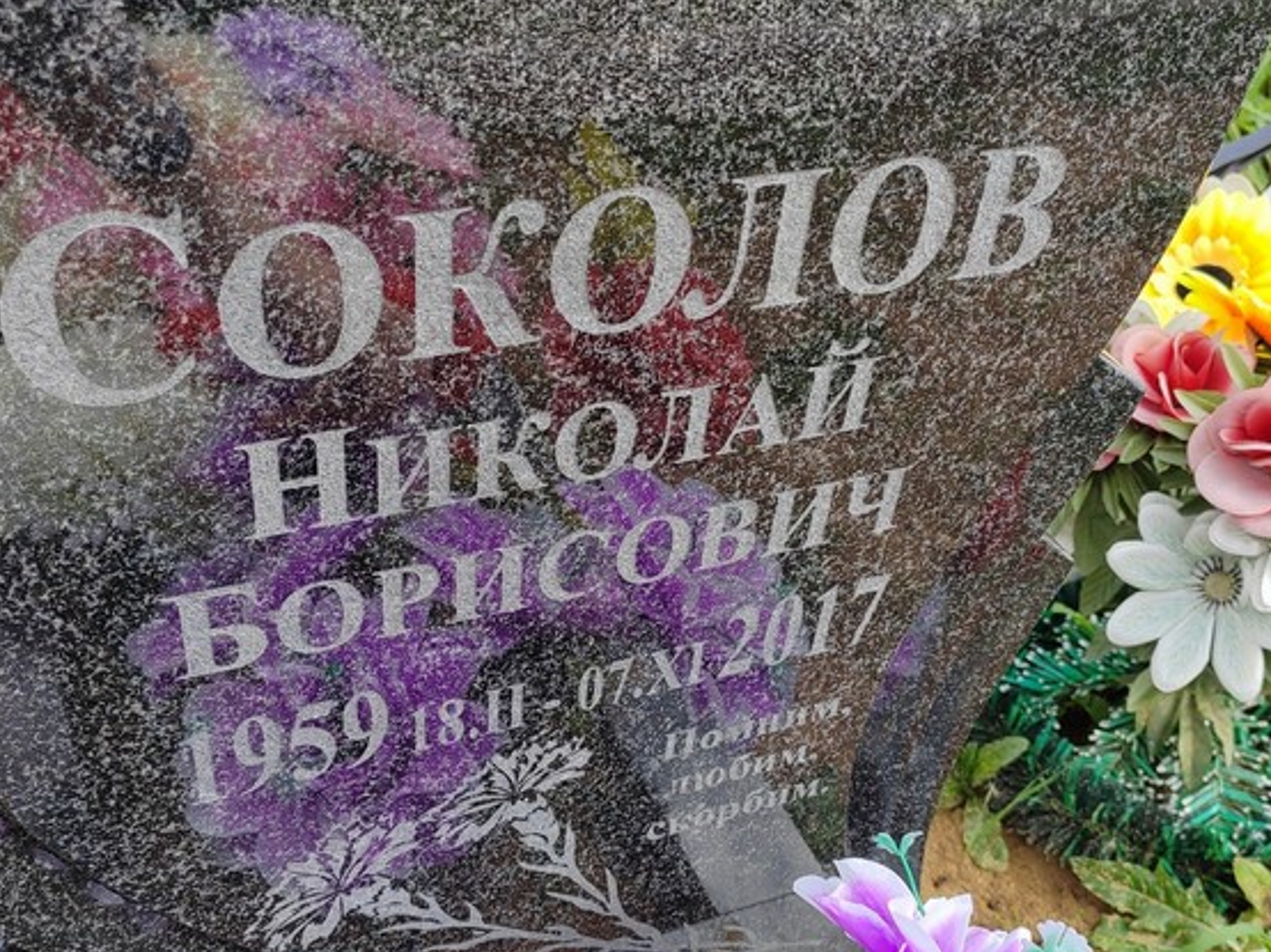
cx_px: 617
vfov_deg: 36.6
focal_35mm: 39
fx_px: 1431
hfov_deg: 47.9
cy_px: 601
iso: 100
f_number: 1.9
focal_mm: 5.52
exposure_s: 1/510
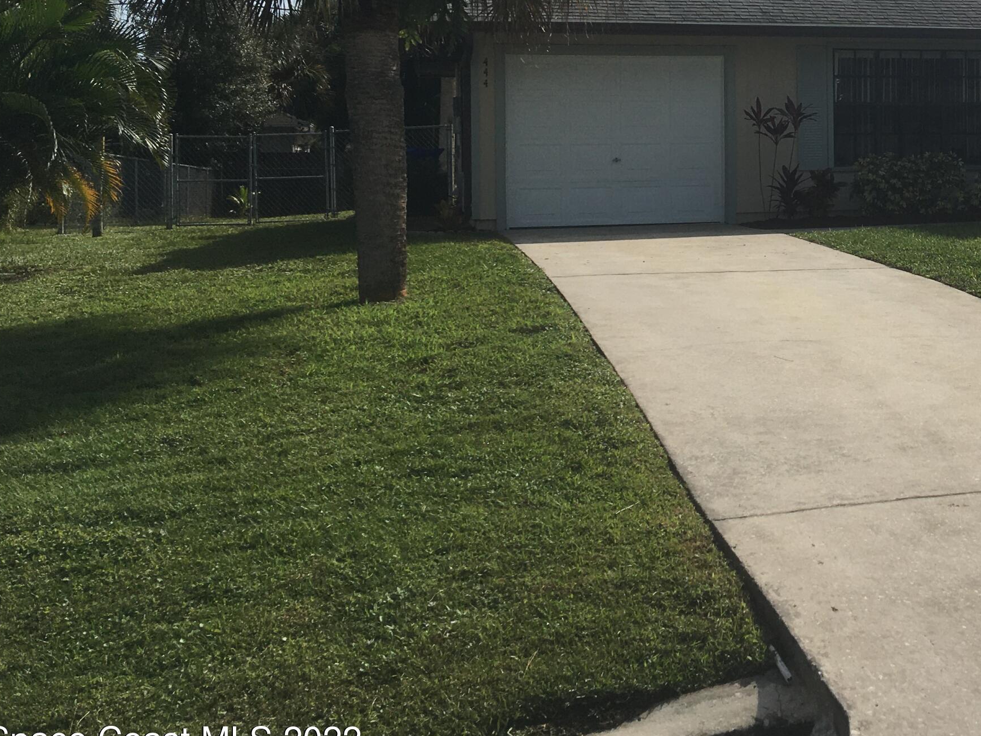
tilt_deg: -0.1
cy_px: 164
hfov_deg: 36.5
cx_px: 829
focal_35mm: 50
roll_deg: +0.8
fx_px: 1417
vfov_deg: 28.6
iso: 25
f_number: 2.2
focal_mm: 4.15
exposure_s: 1/2747
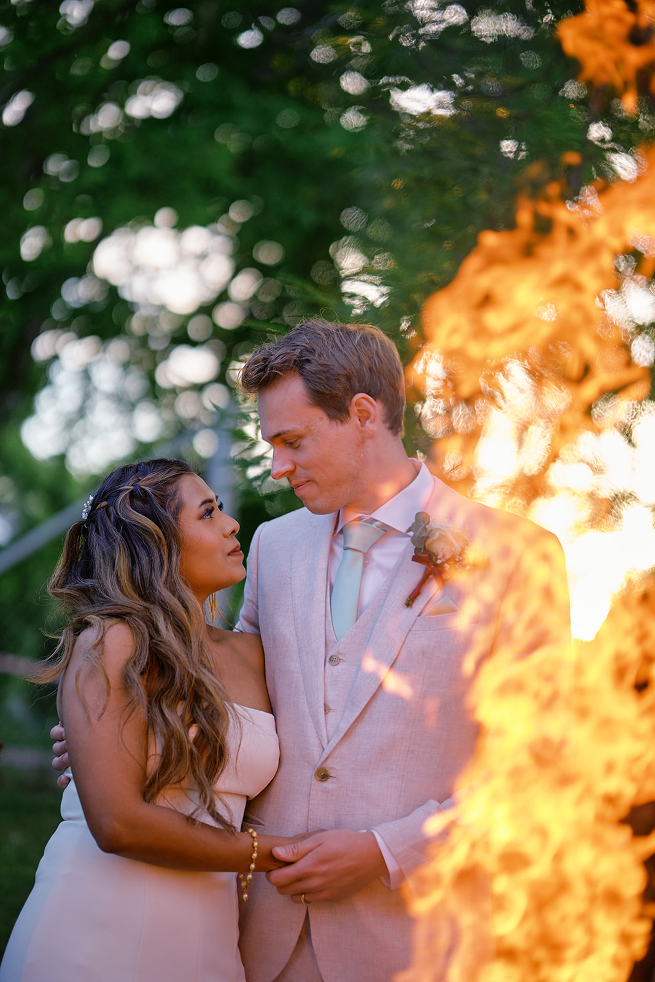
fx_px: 2292
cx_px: 328
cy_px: 491
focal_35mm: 84
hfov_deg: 16.3
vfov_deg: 24.2
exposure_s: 1/1000
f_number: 1.2
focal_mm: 56
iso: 200
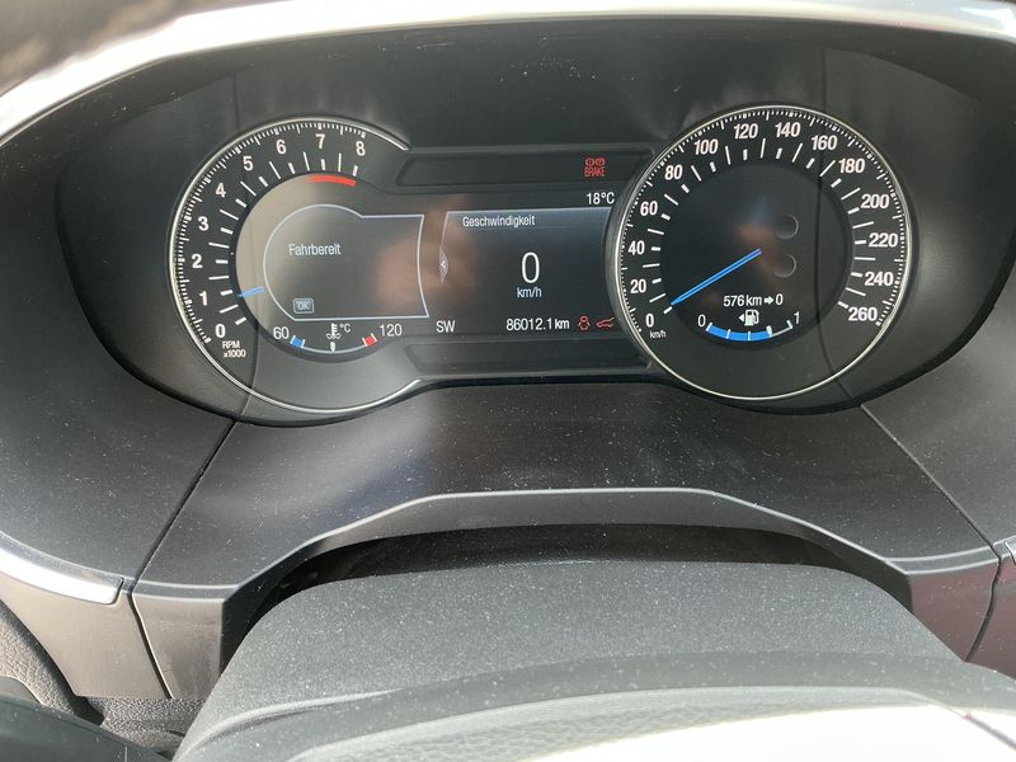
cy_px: 381
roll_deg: +0.7
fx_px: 822
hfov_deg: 63.4
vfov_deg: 49.7
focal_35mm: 28
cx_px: 508
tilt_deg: -38.0
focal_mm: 3
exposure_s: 1/72
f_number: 1.8
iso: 64
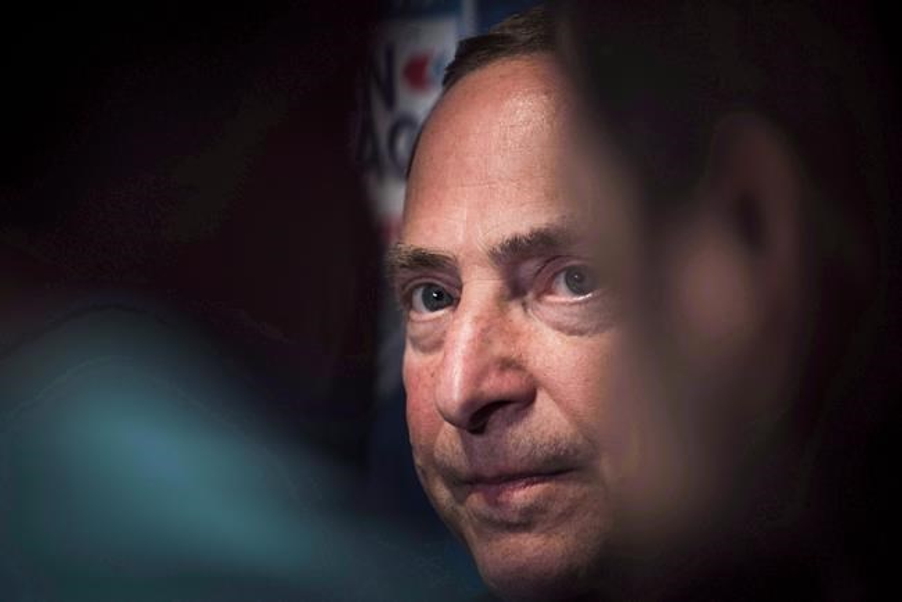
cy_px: 301
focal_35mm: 200
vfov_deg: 6.9
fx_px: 5013
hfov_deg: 10.3
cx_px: 451
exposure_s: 1/200
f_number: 4
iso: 2500
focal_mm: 200
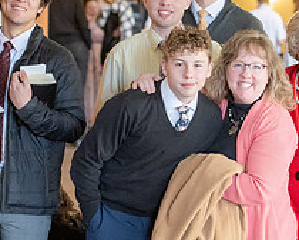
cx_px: 119
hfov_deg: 8.1
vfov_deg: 6.4
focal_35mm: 240
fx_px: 2124
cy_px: 112
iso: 1000
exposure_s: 1/250
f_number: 2.8
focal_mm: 70
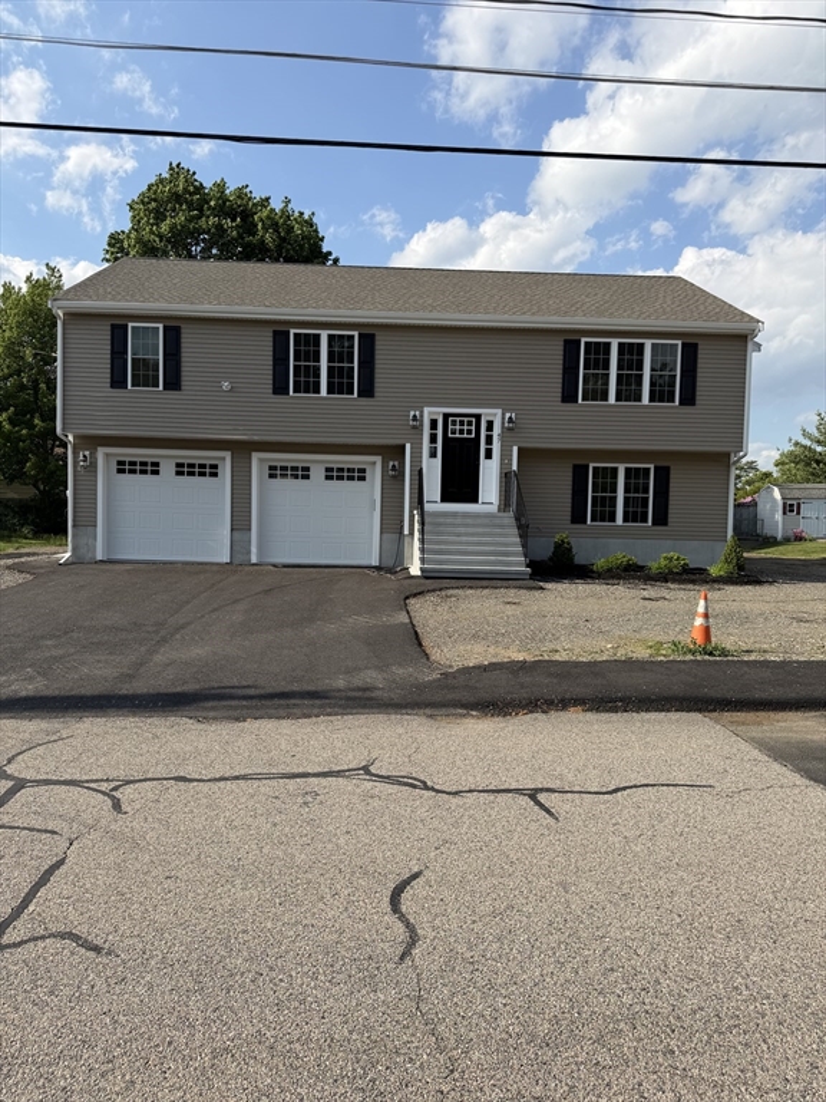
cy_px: 551
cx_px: 413
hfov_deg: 56.8
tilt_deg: -3.2
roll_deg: -2.4
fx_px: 764
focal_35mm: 24
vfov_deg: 71.6
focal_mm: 6.76
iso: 80
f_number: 1.78
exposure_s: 1/4405
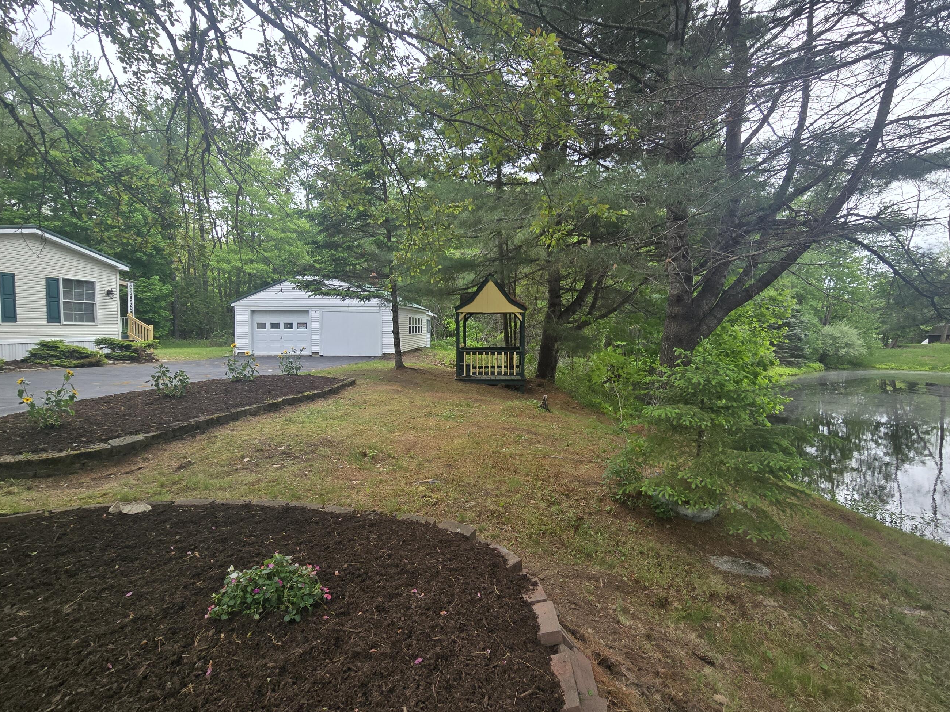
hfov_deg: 98.1
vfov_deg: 81.7
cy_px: 359
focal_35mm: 15
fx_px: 412
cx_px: 498
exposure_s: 1/536
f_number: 2.2
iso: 50
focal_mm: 2.2
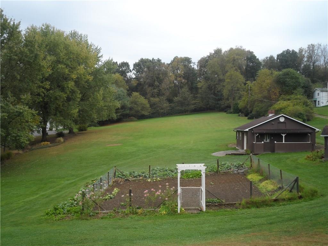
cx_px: 164
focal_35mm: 36
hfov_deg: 51.4
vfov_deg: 39.7
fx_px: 341
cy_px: 123
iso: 80
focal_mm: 6.5
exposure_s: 1/125
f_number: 3
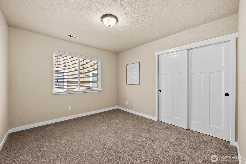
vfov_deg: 81.3
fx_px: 96
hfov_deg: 104.2
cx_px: 123
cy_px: 82
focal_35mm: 14
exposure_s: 1/15
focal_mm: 14
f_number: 7.1
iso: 1000
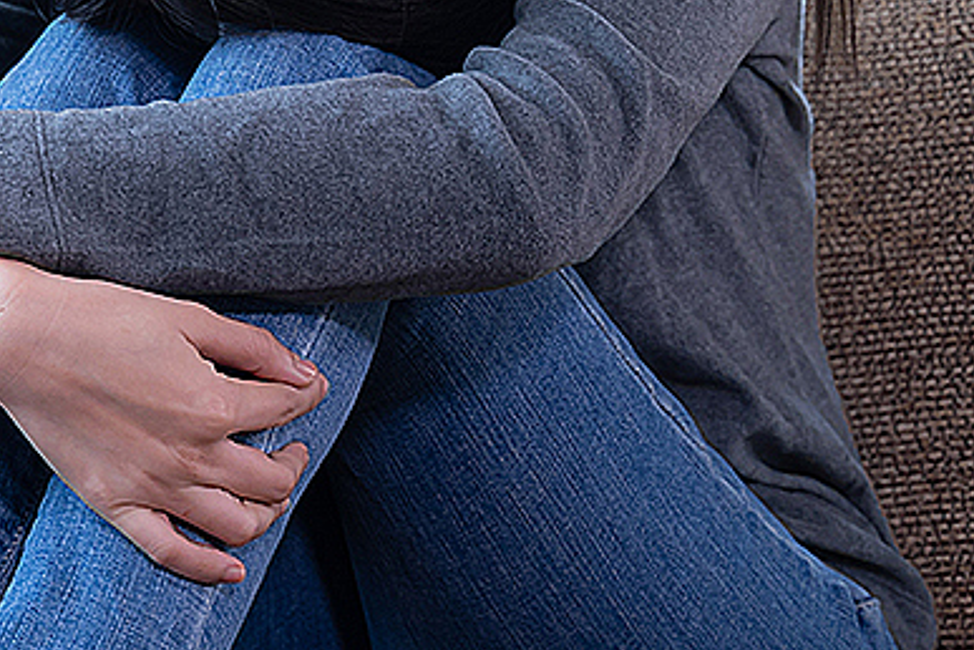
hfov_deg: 15.4
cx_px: -413
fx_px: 3355
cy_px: 151
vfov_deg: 11.0
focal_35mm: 124
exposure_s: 1/60
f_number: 3.5
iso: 200
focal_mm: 40
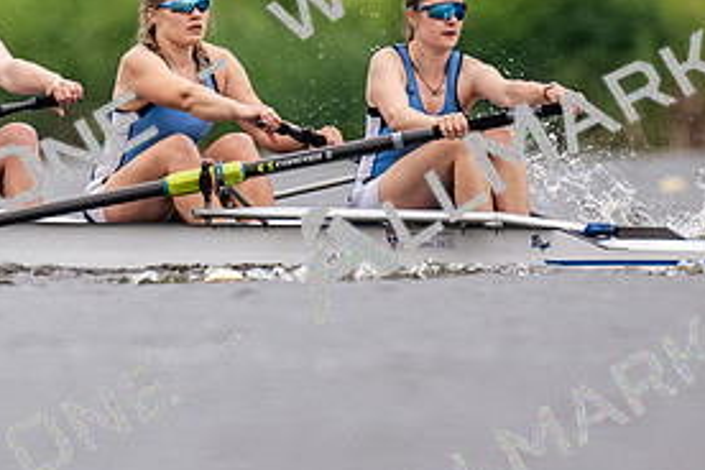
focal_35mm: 1893
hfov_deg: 1.1
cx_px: 82
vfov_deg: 0.7
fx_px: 37068
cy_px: 83
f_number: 4
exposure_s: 1/2000
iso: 800
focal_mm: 600
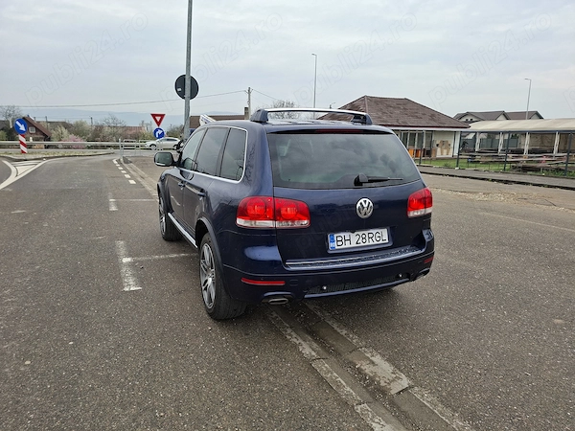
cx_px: 288
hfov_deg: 73.9
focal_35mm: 23
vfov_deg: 58.9
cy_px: 216
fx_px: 382
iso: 50
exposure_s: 1/422
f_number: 1.8
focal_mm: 5.54
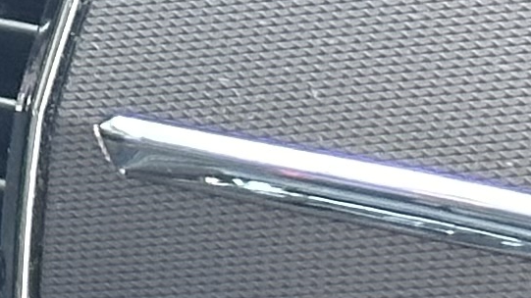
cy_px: 614
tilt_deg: -21.9
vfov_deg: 3.1
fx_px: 5490
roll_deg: +3.7
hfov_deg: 5.2
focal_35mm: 390
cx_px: -1210
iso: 250
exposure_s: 1/40
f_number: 1.78
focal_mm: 6.86
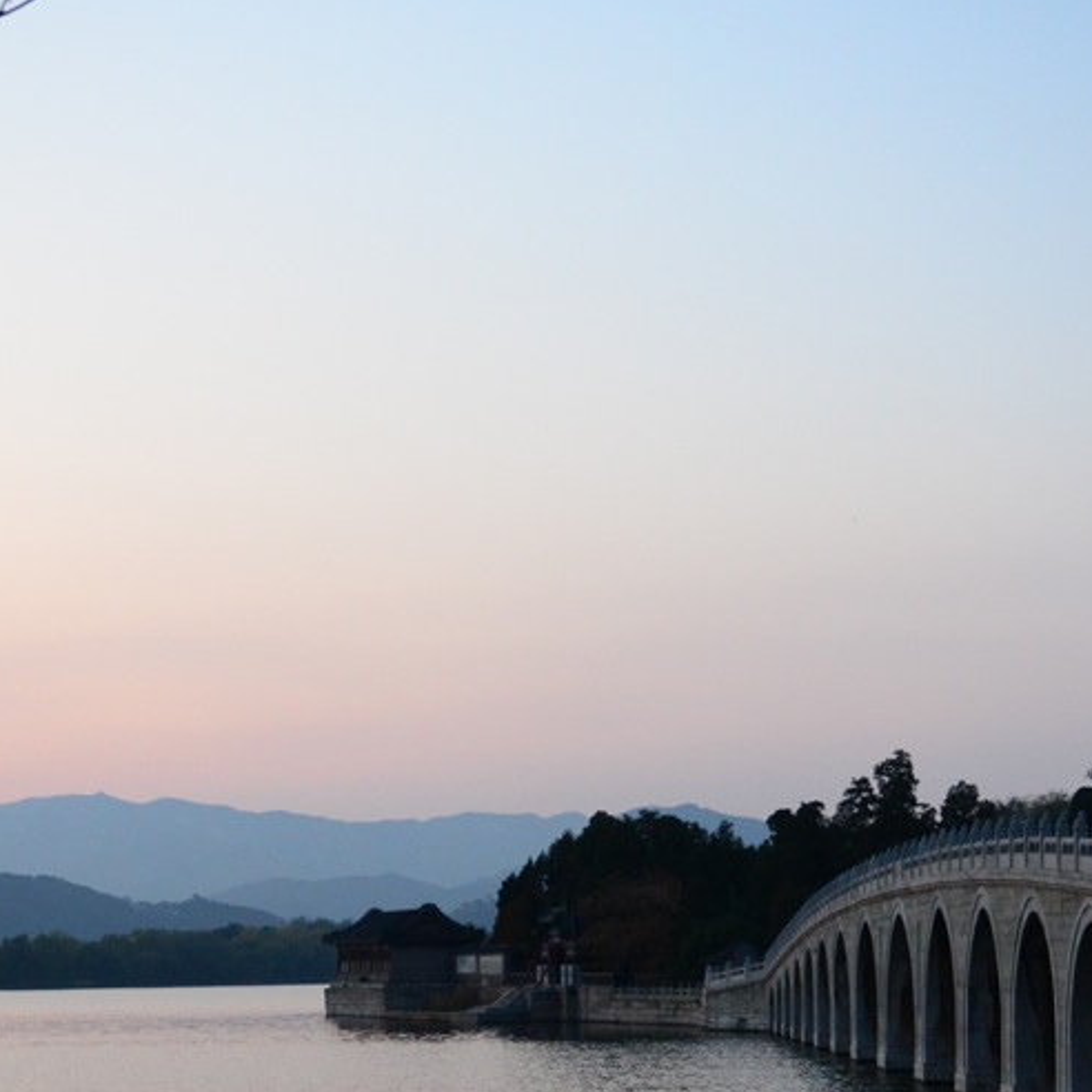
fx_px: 2534
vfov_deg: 23.8
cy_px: 936
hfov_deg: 24.2
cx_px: 381
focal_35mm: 71
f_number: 2.8
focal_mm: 29
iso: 2500
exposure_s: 1/80
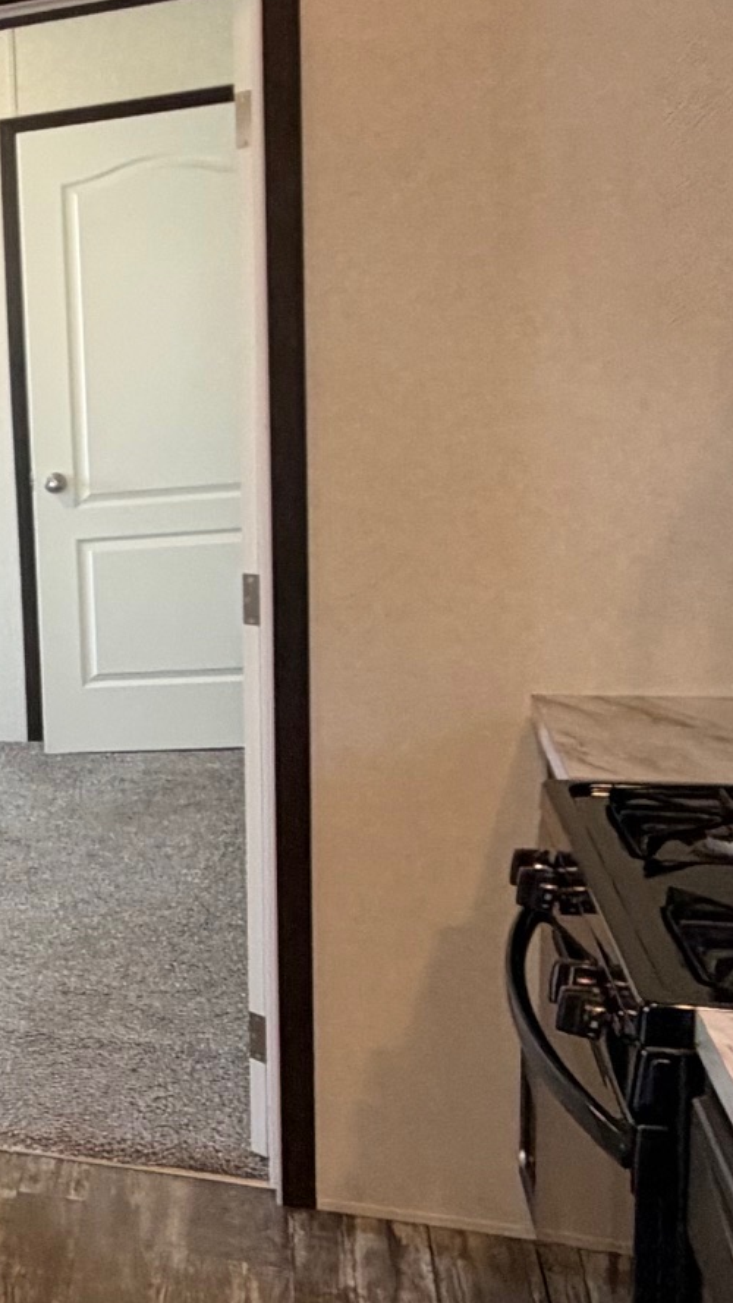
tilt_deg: -8.2
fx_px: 1693
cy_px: 624
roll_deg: +7.3
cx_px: -668
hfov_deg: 18.1
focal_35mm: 49
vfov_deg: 42.1
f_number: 2.2
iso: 200
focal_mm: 2.22
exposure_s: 1/60
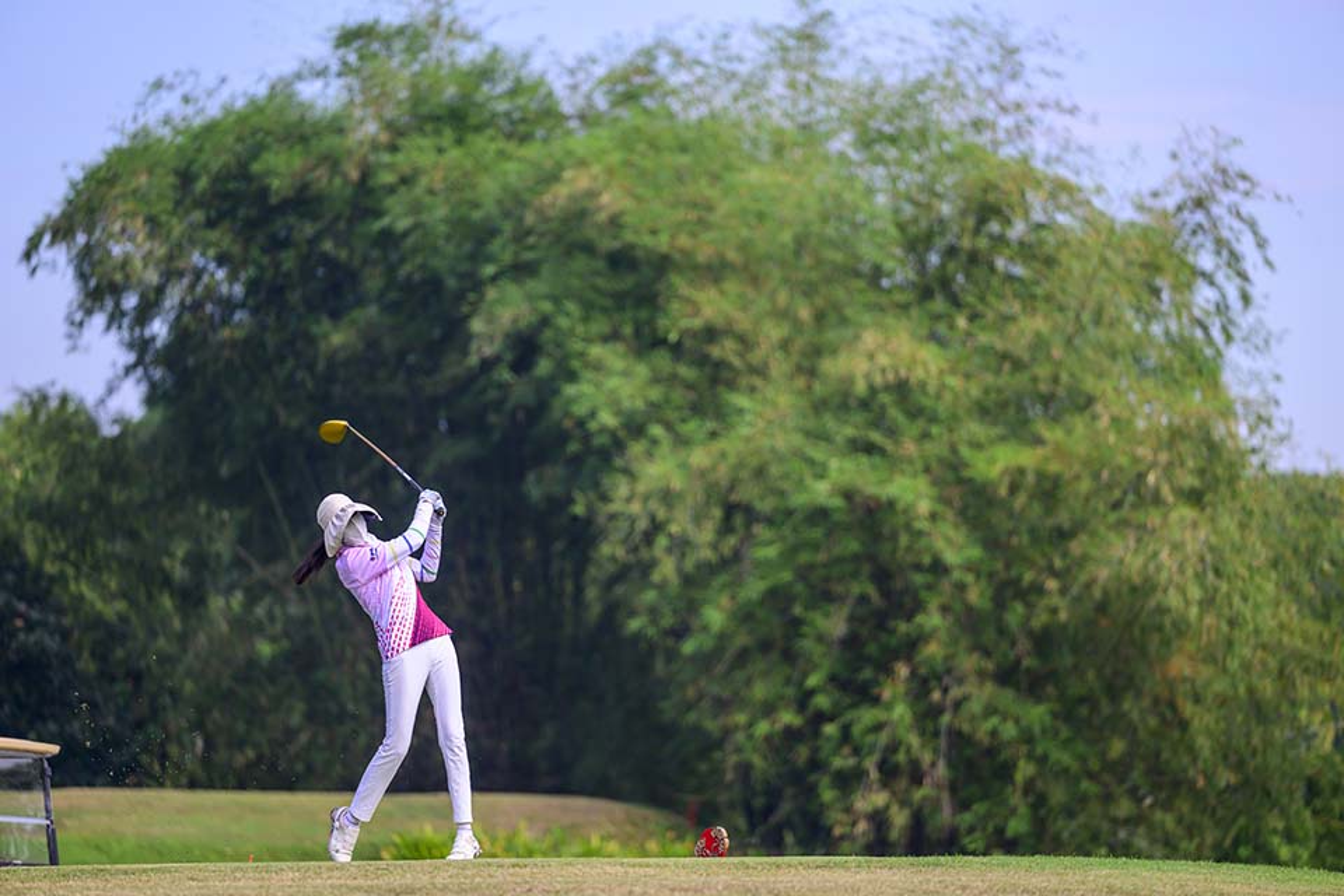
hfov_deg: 10.3
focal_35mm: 200
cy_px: 448
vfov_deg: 6.9
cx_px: 672
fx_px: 7466
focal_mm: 200
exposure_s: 1/1600
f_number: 2.8
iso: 200
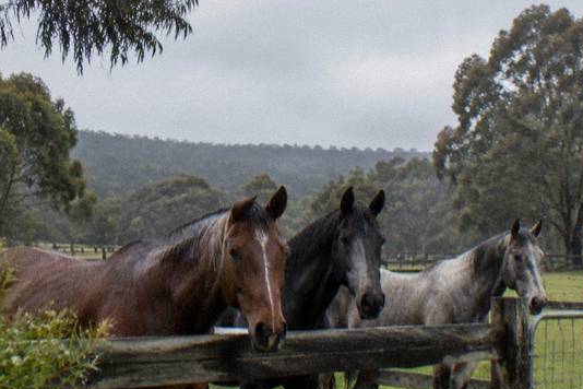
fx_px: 1425
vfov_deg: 15.4
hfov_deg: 22.8
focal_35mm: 88
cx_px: 457
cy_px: 338
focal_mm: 47
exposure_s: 1/80
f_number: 11
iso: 200
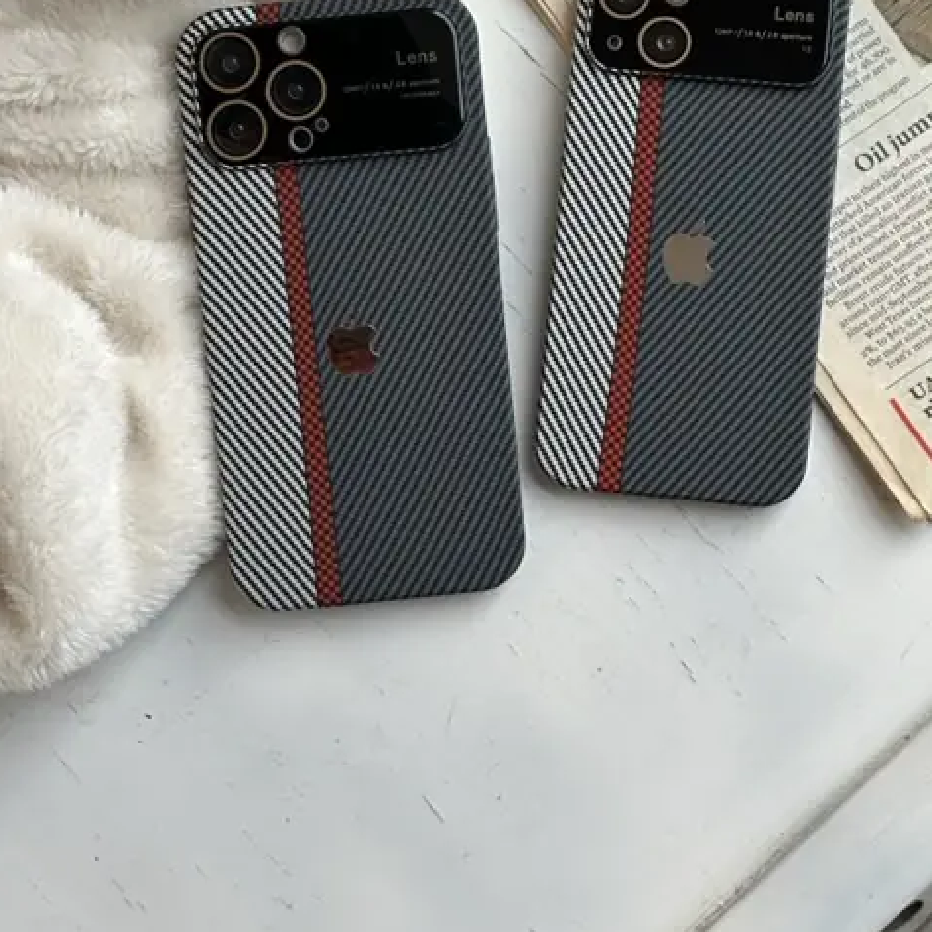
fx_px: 2802
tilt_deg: -81.6
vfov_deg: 18.8
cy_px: 343
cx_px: 469
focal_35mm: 92
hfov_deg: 18.9
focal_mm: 9
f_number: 2.8
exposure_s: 1/112
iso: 32
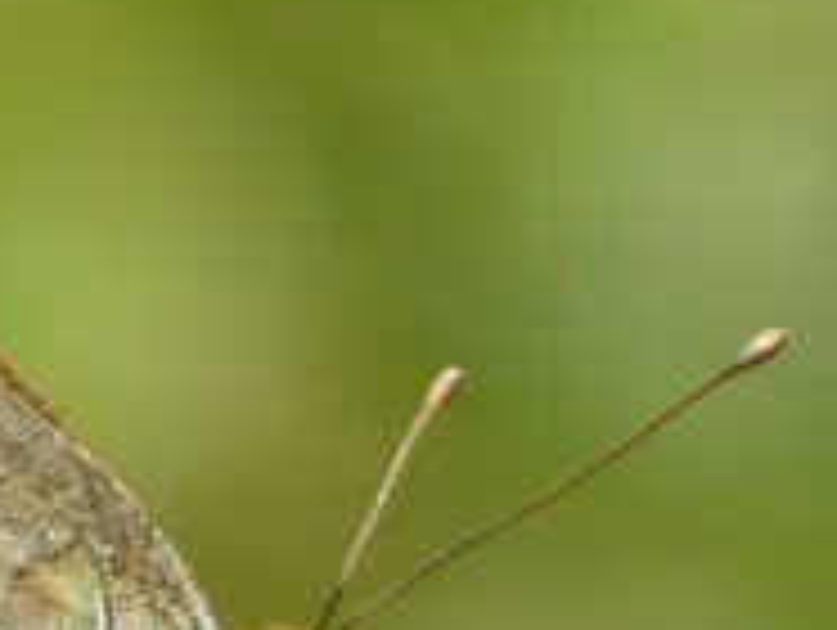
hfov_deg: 0.8
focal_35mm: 2535
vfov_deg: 0.6
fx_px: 61374
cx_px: -18
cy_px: 580
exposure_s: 1/100
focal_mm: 132.1
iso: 80
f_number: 5.6
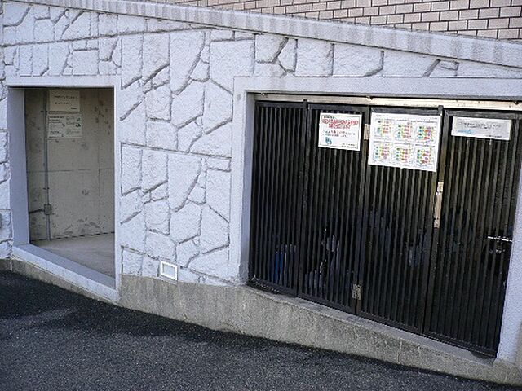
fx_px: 528
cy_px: 196
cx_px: 261
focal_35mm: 35
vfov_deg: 40.7
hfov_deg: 52.6
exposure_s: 1/160
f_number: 2.8
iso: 80
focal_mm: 5.8
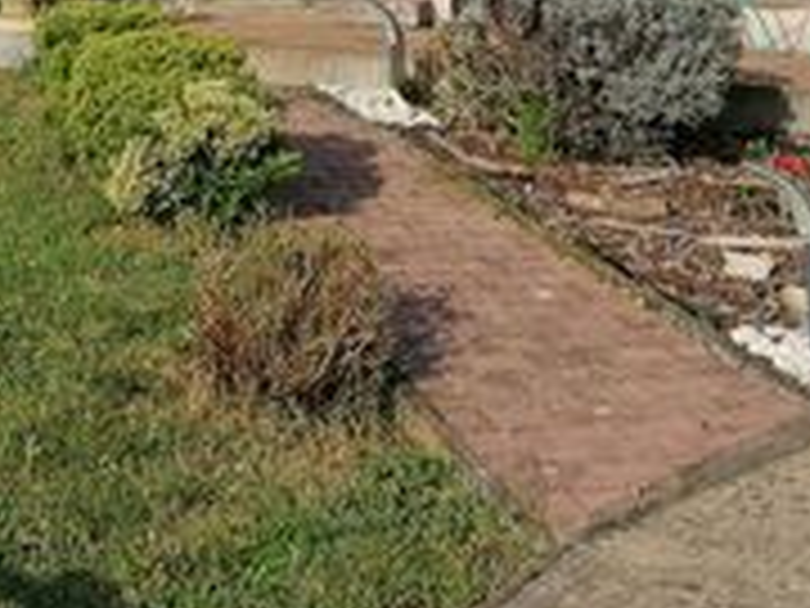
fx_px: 2106
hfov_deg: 20.8
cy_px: -306
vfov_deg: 15.2
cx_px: -72
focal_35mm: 90
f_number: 1.8
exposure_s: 1/2155
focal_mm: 4.75
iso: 50
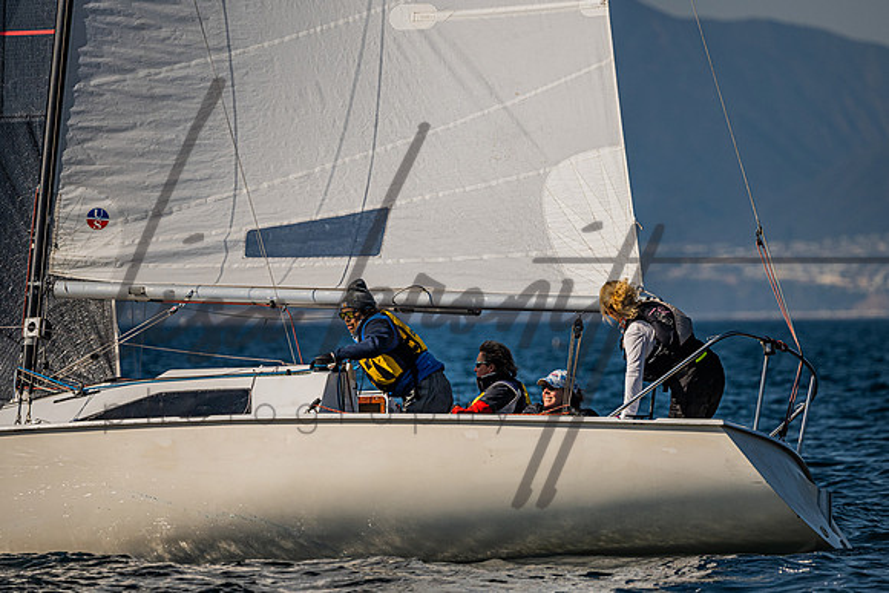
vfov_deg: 3.7
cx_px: 528
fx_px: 9227
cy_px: 284
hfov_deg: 5.5
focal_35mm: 374
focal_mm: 310
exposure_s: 1/8000
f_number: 5.3
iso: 400
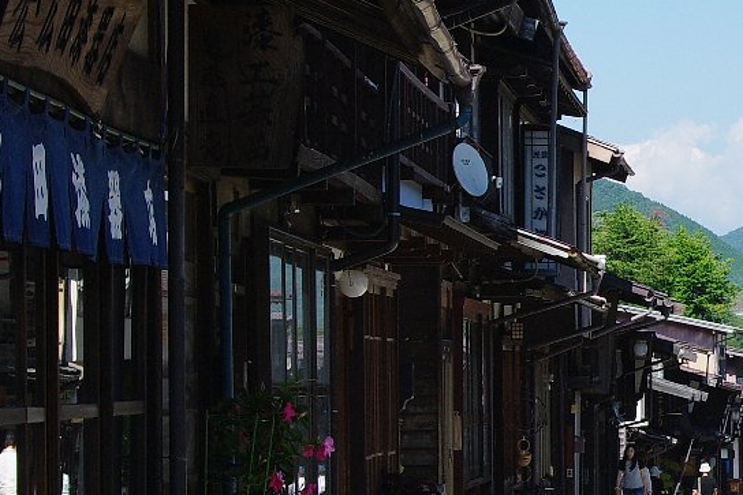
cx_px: 888
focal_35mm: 171
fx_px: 3530
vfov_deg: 8.0
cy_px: 409
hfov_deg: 11.8
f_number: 9
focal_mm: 34
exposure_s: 1/100
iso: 200
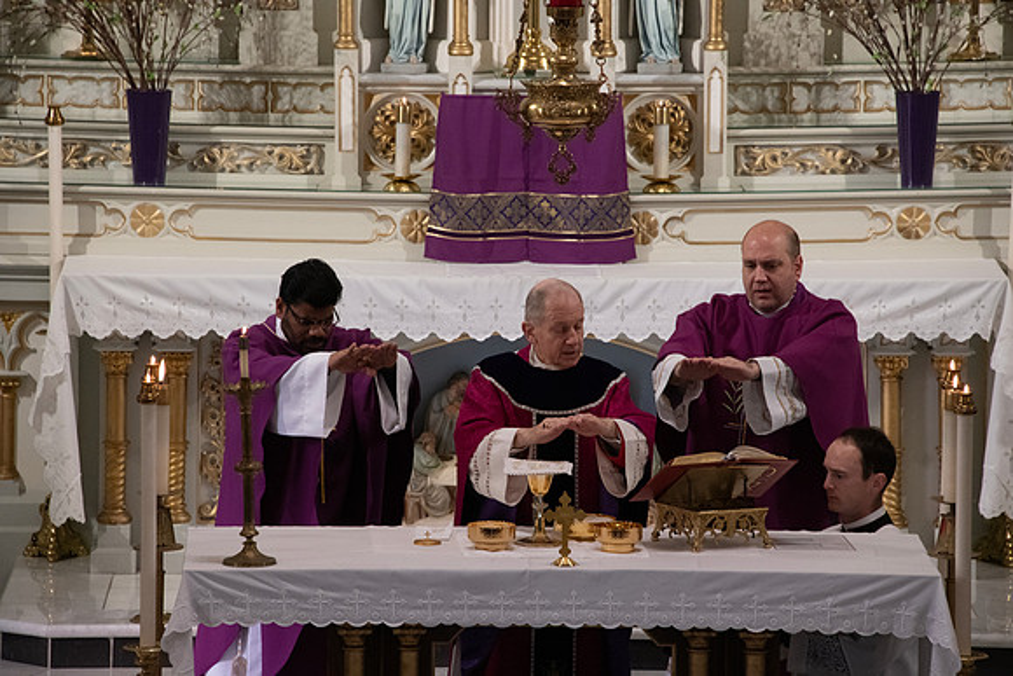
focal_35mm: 300
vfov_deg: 4.6
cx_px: 506
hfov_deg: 6.9
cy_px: 338
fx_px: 8443
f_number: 10
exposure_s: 1/100
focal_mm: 300
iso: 4000
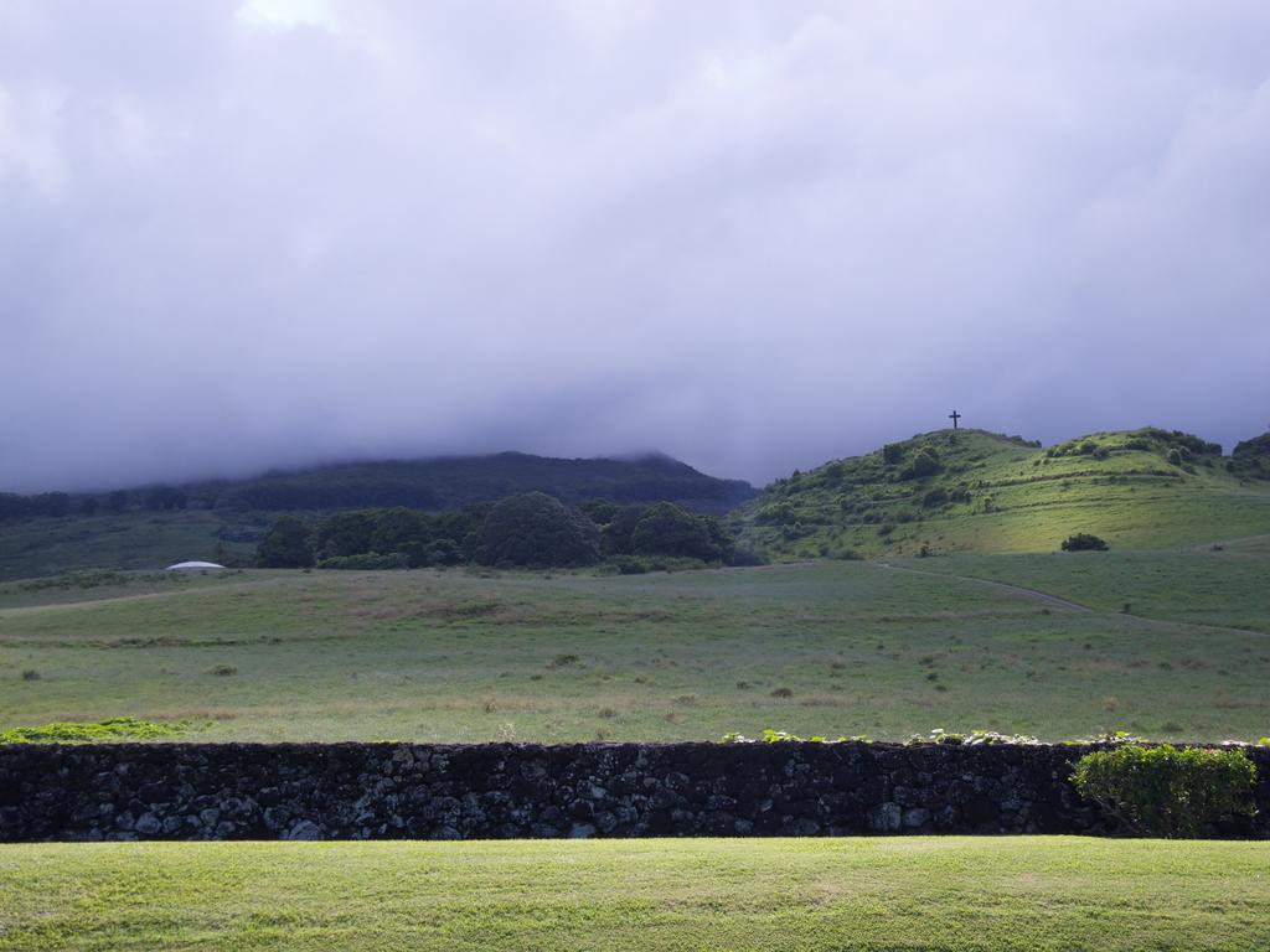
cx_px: 635
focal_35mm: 50
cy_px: 476
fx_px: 1834
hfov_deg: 38.2
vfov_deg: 29.1
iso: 100
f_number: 3.5
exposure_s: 1/712
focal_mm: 10.7
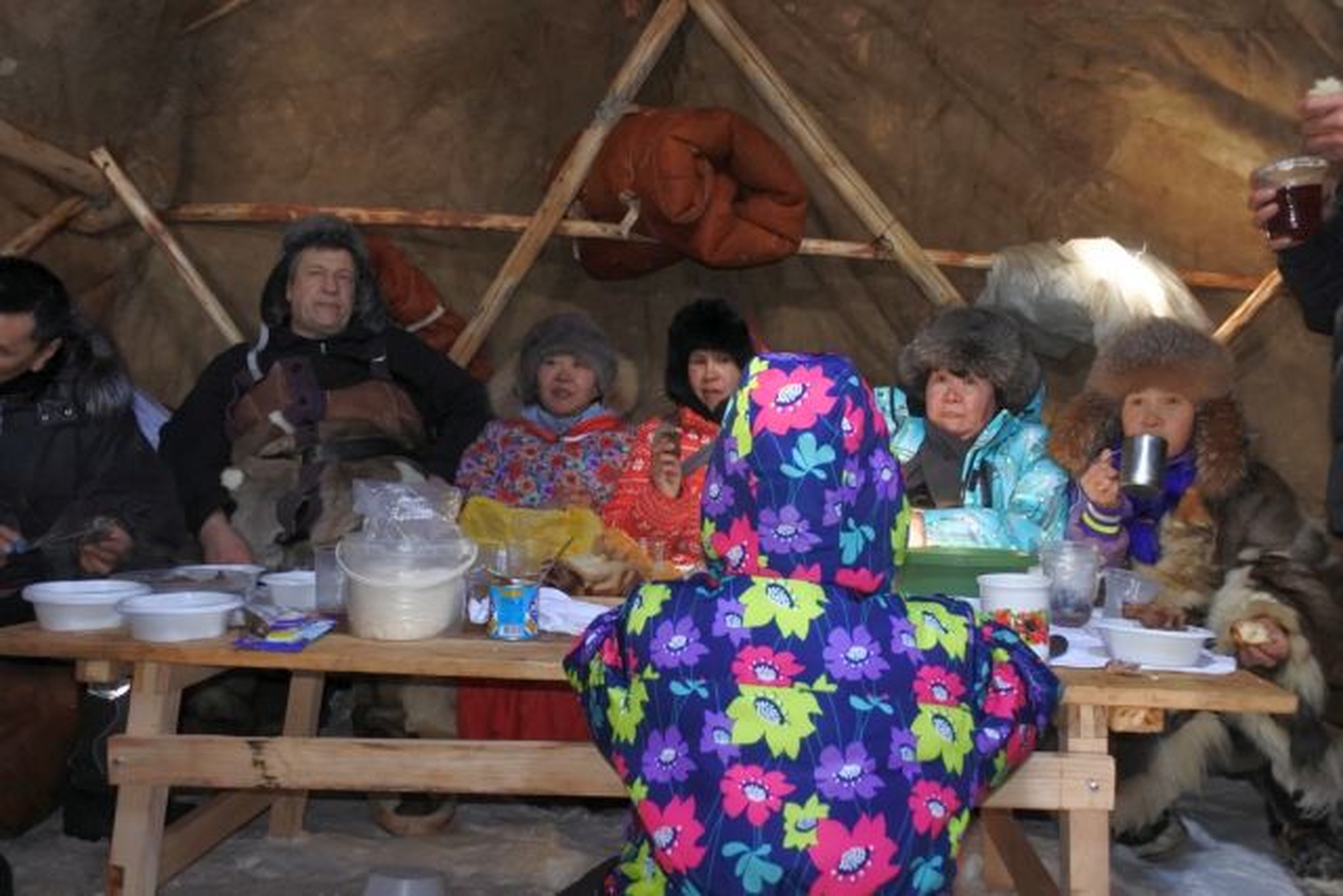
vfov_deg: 48.0
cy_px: 448
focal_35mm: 27
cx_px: 672
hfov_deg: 67.4
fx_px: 1007
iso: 1250
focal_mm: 10
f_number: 3.5
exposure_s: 1/60
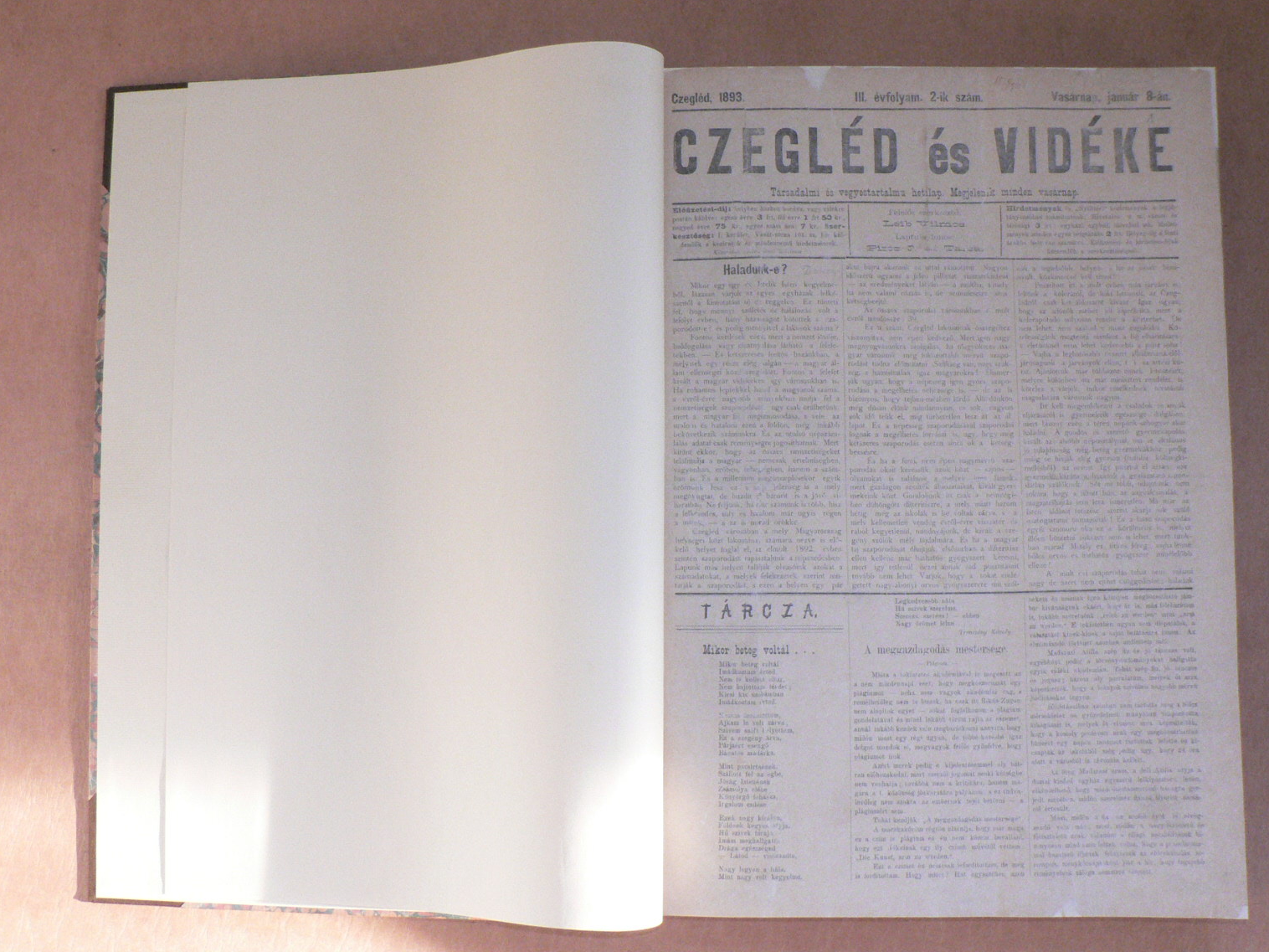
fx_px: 1393
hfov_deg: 49.0
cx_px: 660
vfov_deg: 37.7
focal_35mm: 38
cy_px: 483
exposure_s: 1/100
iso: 400
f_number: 4
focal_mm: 6
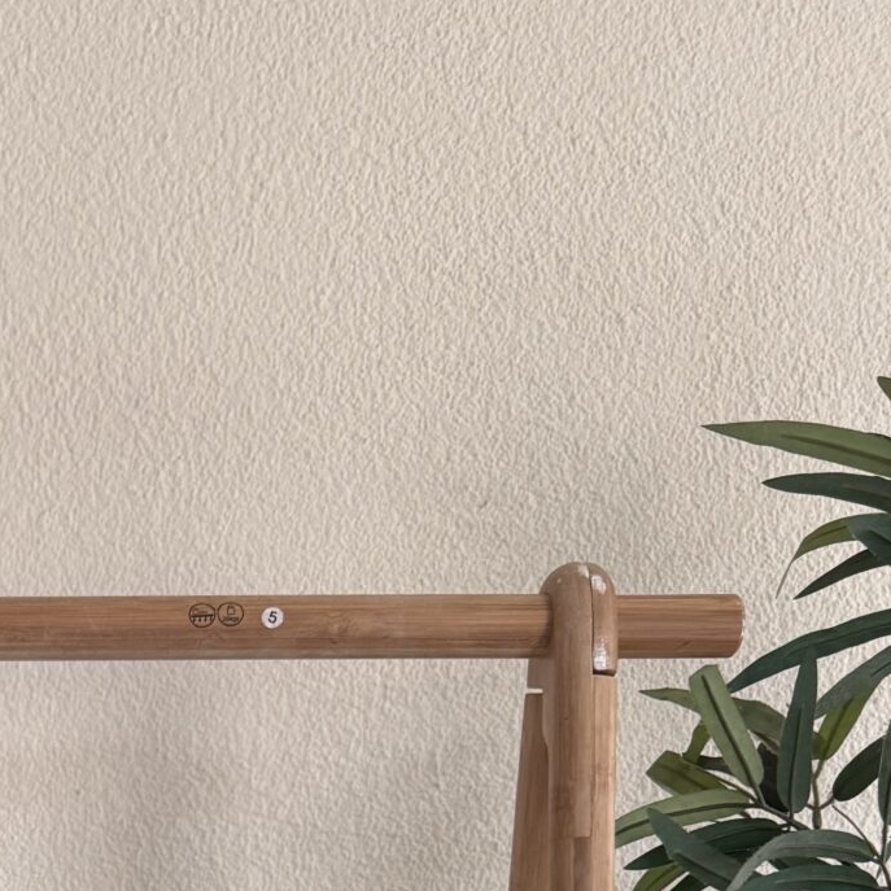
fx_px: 2301
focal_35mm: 79
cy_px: 1259
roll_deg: -0.9
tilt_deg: -3.6
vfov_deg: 19.6
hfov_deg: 19.9
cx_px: -302
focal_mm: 6.76
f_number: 1.78
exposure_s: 1/121
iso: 125
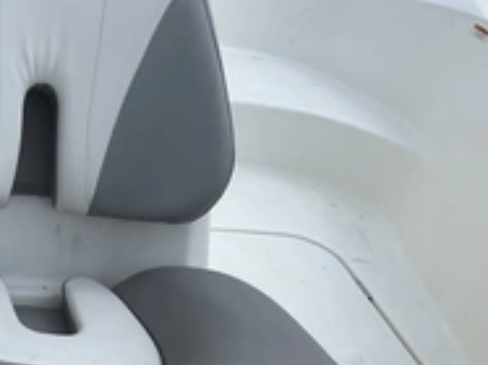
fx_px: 873
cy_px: 219
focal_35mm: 62
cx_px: -23
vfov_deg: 23.6
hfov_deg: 28.8
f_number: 1.8
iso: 25
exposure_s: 1/3125
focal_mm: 3
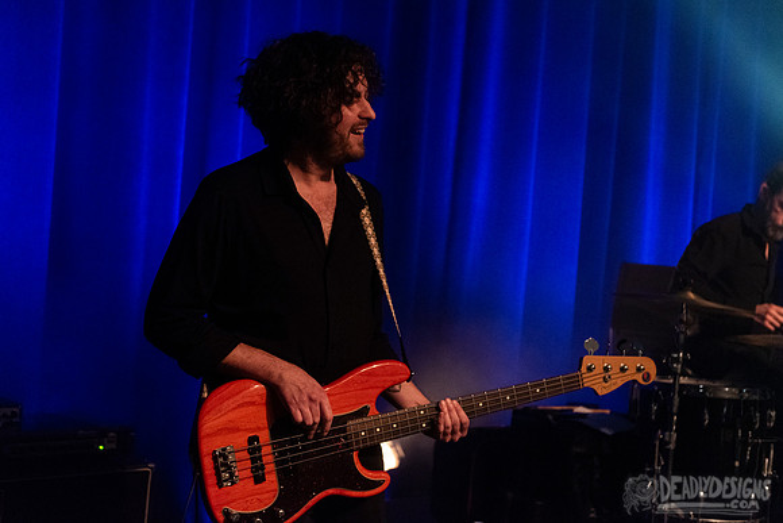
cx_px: 392
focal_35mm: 56
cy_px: 243
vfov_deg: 24.3
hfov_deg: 35.8
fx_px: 1212
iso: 2500
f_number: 3.2
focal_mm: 52
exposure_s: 1/125
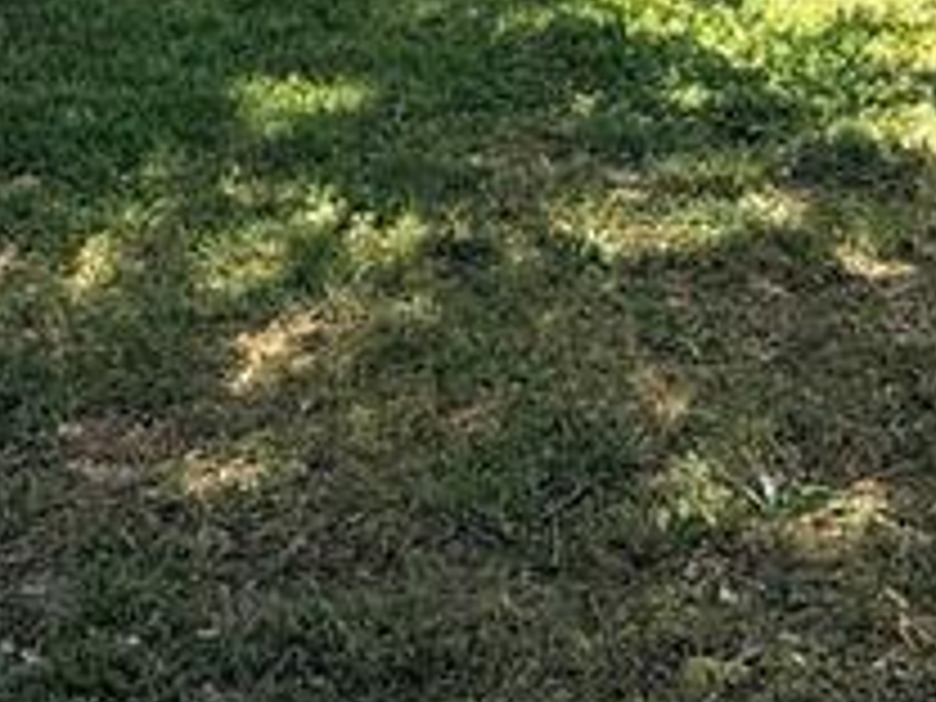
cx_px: 693
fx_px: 1866
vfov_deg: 18.6
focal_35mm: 69
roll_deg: -0.1
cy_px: -387
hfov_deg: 27.8
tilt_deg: -0.6
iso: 50
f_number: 2.2
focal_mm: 2.22
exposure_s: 1/579
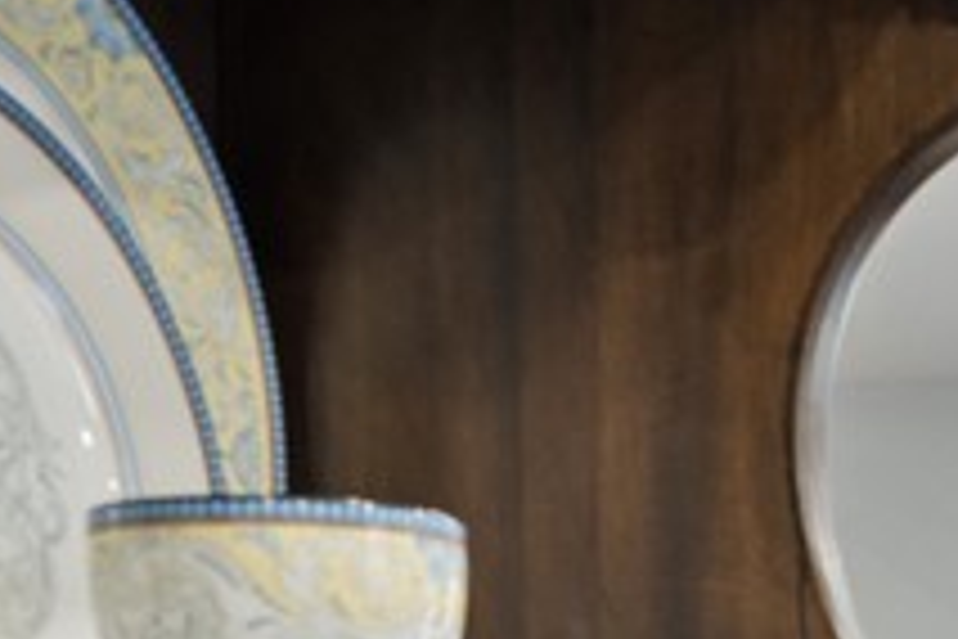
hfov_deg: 12.6
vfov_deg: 9.2
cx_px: 1934
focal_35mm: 143
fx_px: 3805
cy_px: 1125
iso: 800
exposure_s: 1/25
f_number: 8
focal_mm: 28
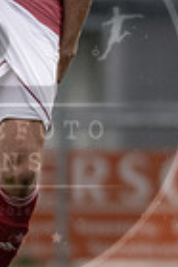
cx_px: 71
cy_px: 87
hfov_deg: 0.6
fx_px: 16861
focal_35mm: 2268
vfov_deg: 0.9
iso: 1400
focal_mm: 410
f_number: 5.6
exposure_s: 1/1600
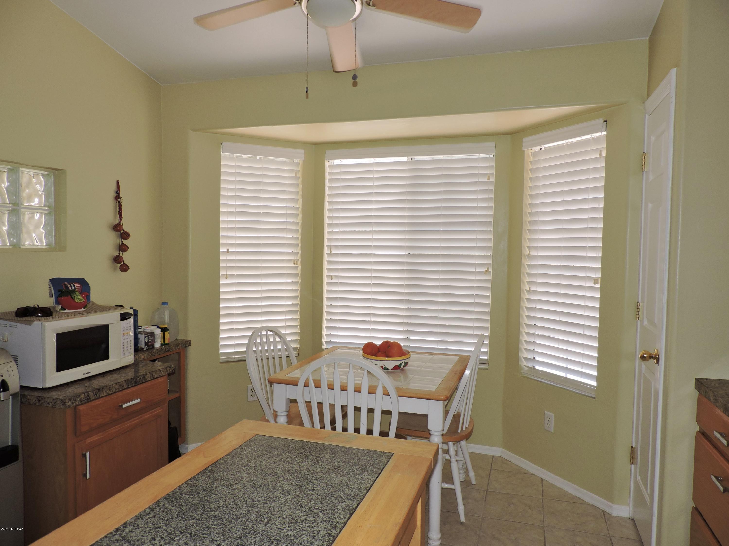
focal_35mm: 24
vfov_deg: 56.8
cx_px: 364
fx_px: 505
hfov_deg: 71.6
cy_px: 273
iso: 100
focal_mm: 4.3
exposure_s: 1/250
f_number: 3
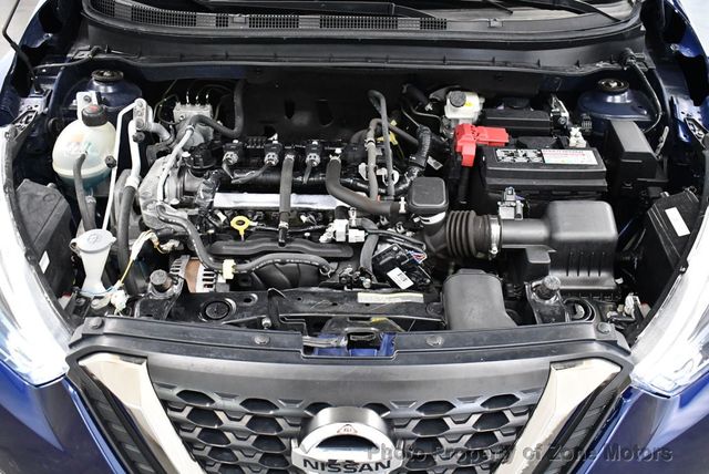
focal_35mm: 36
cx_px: 354
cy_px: 237
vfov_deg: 36.9
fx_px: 710
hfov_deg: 53.1
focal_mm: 18
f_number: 3.5
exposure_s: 1/125
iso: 3200
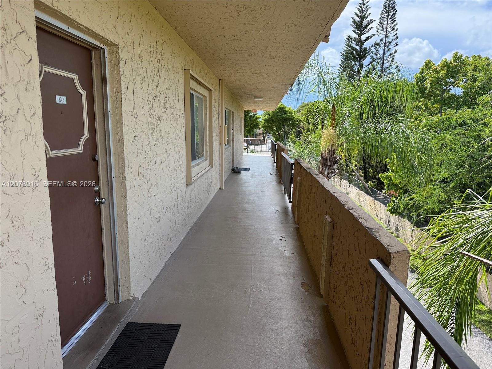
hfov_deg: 71.6
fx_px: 341
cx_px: 246
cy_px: 184
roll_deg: -0.3
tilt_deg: -7.3
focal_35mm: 24
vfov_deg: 56.8
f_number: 1.78
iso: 100
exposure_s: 1/1949
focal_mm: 6.76
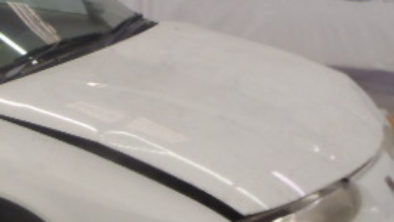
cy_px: 143
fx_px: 742
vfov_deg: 17.0
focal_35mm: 71
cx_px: 9
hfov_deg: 28.1
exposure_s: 1/25
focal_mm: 5
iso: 200
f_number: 3.5
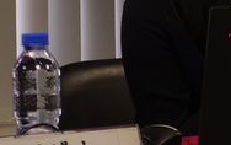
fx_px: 1576
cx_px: 364
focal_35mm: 250
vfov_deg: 5.2
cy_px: -87
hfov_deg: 8.2
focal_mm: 24.28
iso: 500
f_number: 2.8
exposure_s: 1/80
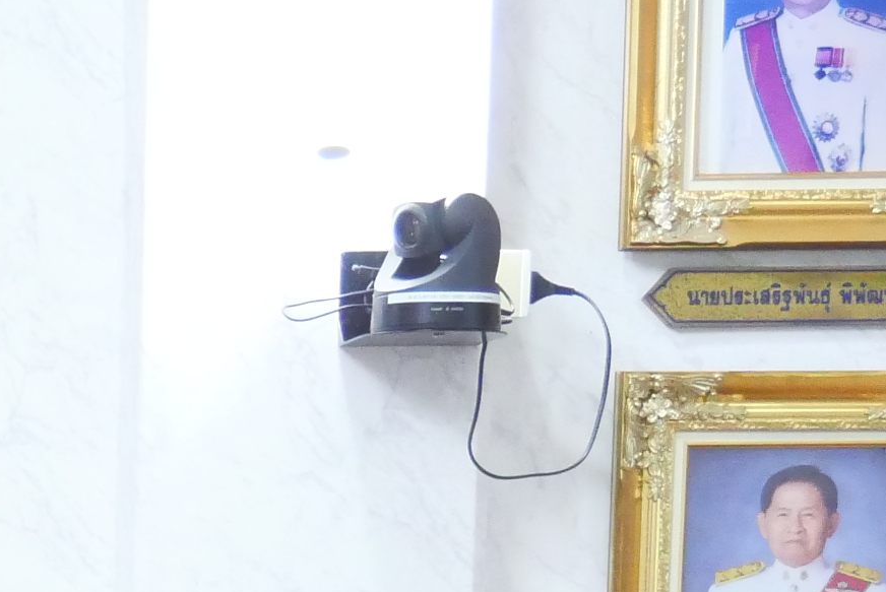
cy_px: 1224
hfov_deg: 9.6
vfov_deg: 6.6
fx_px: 4926
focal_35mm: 200
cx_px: -838
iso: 3200
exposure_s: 1/50
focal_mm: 23
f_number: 4.5
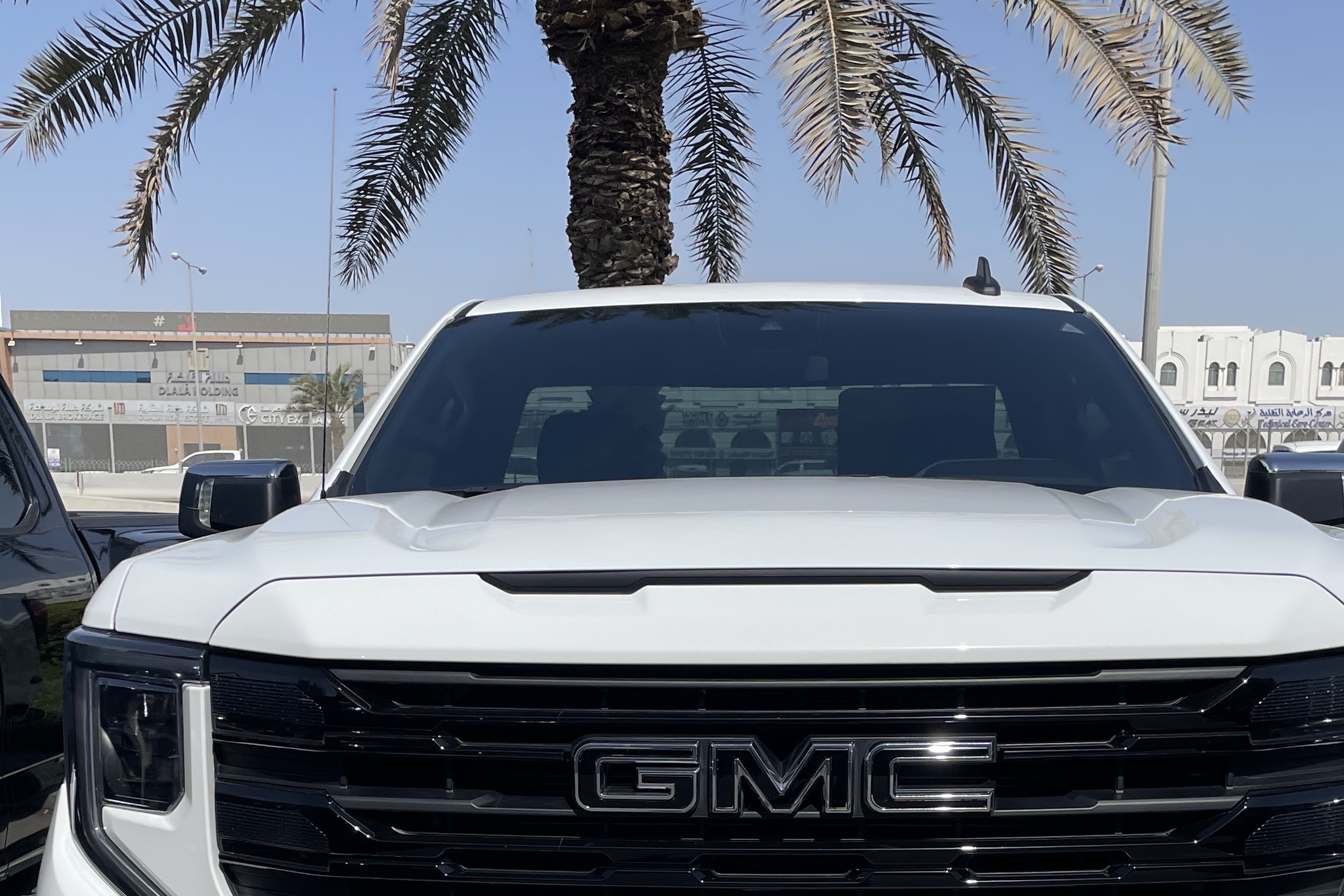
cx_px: 666
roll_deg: -0.6
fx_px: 1717
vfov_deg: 27.9
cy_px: 844
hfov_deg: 42.7
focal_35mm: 46
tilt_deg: -12.2
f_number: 1.6
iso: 32
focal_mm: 4.2
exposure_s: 1/6897
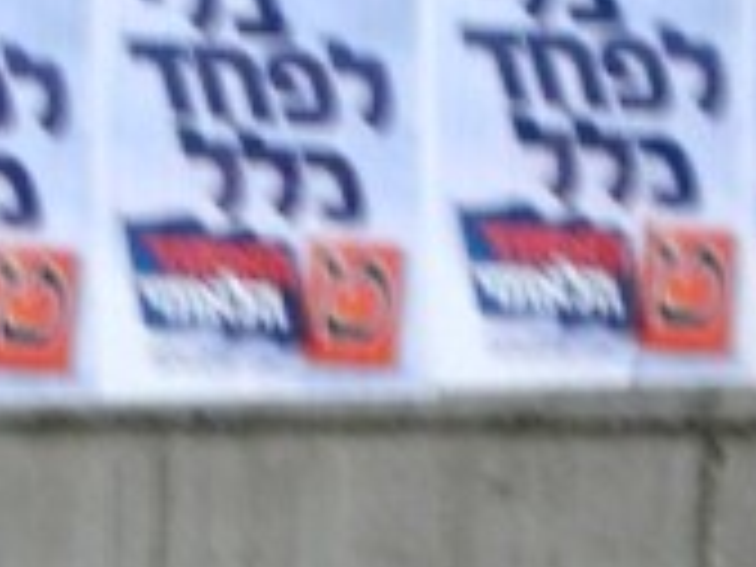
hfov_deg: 6.1
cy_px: 333
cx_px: 644
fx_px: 7054
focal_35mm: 323
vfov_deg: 4.6
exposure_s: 1/60.3
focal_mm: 23.4
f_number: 4.9
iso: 64
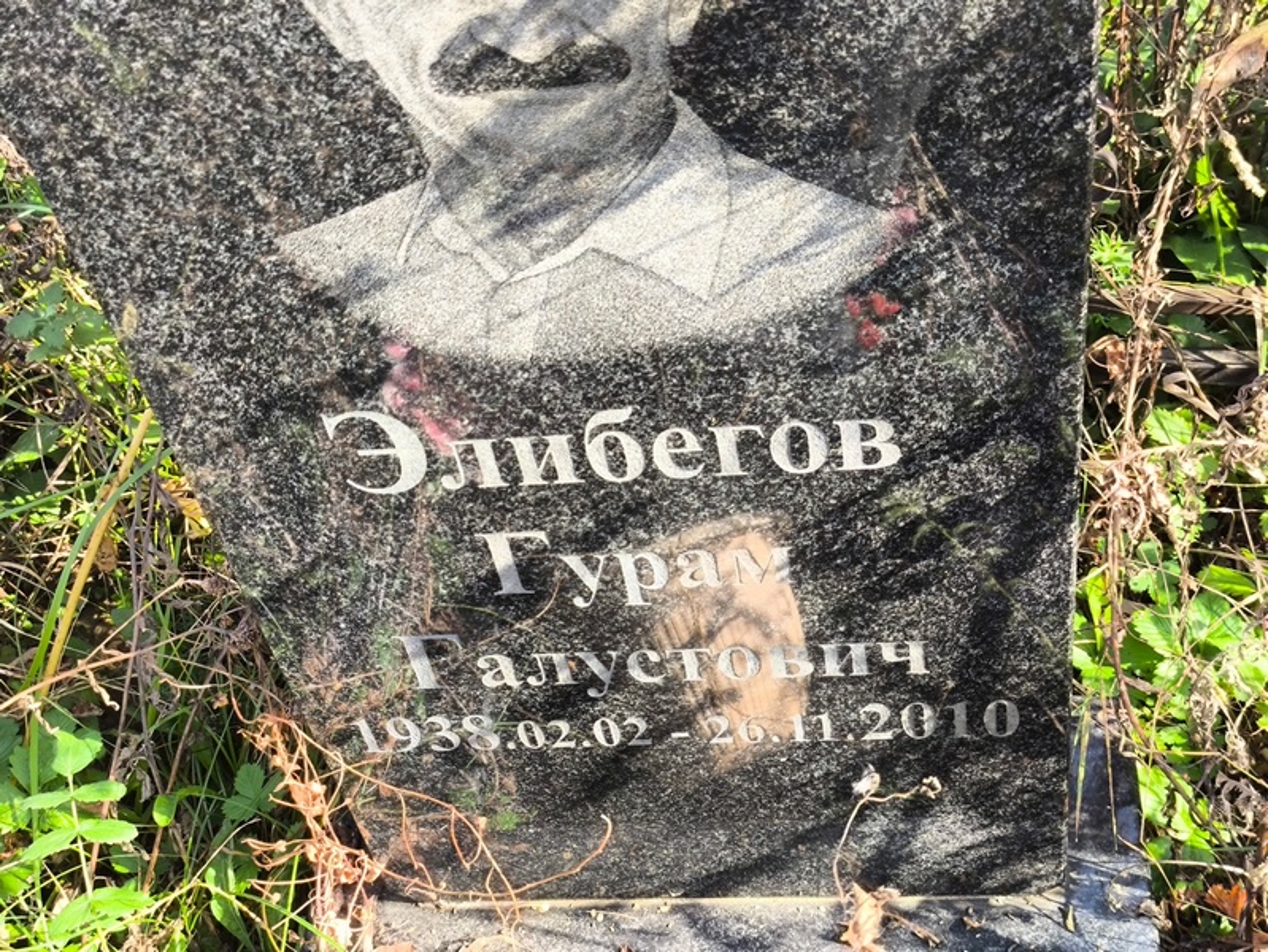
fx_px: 1832
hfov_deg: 38.2
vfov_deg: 29.1
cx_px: 634
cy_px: 476
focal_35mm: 50
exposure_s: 1/159
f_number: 1.7
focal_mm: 4.71
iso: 50
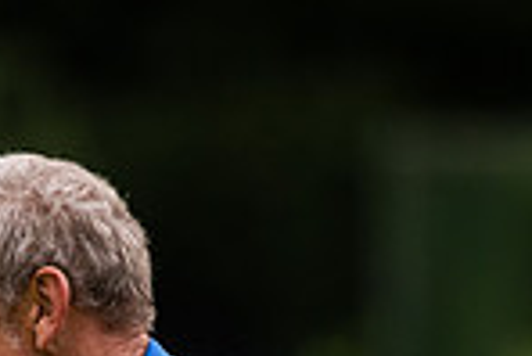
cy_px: 709
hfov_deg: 1.2
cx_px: 42
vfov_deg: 0.8
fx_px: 25442
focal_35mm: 1720
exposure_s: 1/2000
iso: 320
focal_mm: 300
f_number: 4
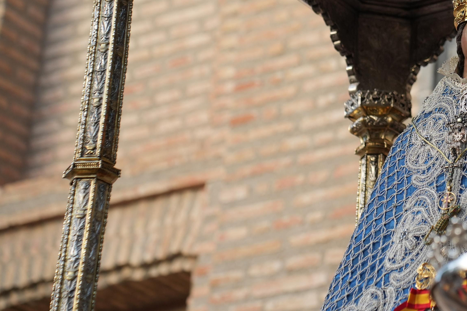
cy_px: 60
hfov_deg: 13.4
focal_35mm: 151
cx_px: 459
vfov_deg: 9.1
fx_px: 1959
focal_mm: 75
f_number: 4
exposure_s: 1/500
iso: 640
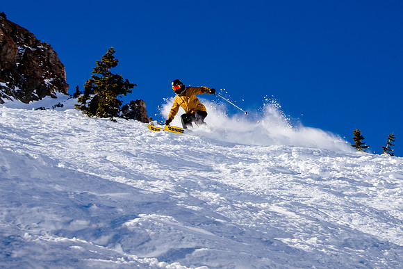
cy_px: 82
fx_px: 1123
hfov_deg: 20.3
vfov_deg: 13.6
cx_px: 281
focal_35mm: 100
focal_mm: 48
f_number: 14
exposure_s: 1/320
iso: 160
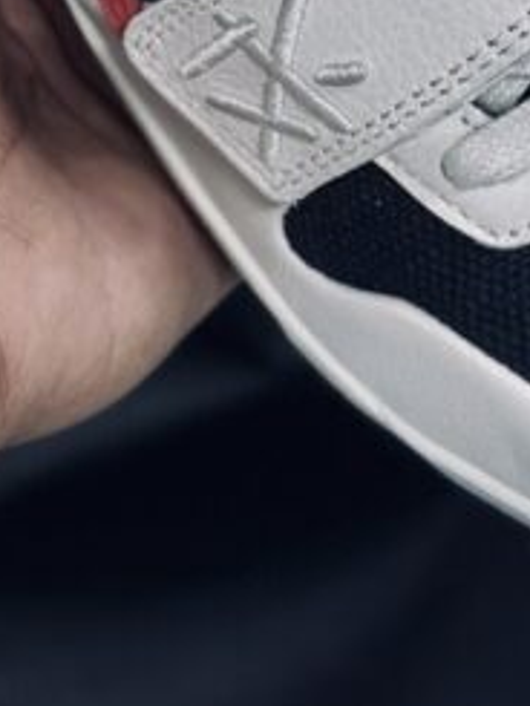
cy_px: -258
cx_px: 392
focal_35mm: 183
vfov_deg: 10.5
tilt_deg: -53.7
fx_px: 3733
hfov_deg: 8.1
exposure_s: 1/100
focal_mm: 6.86
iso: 80
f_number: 1.78
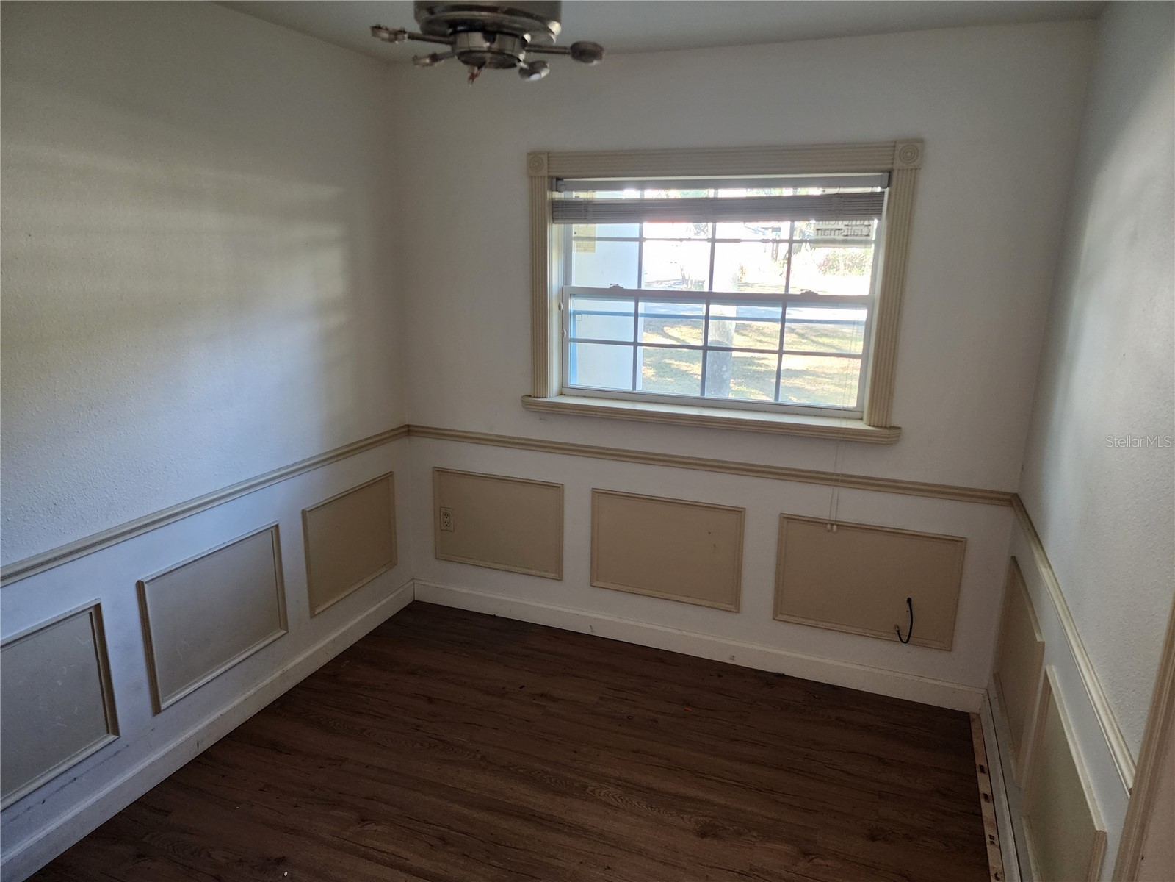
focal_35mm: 23
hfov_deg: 73.9
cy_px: 441
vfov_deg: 58.9
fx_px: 781
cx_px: 588
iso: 400
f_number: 1.8
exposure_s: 1/120
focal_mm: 6.4
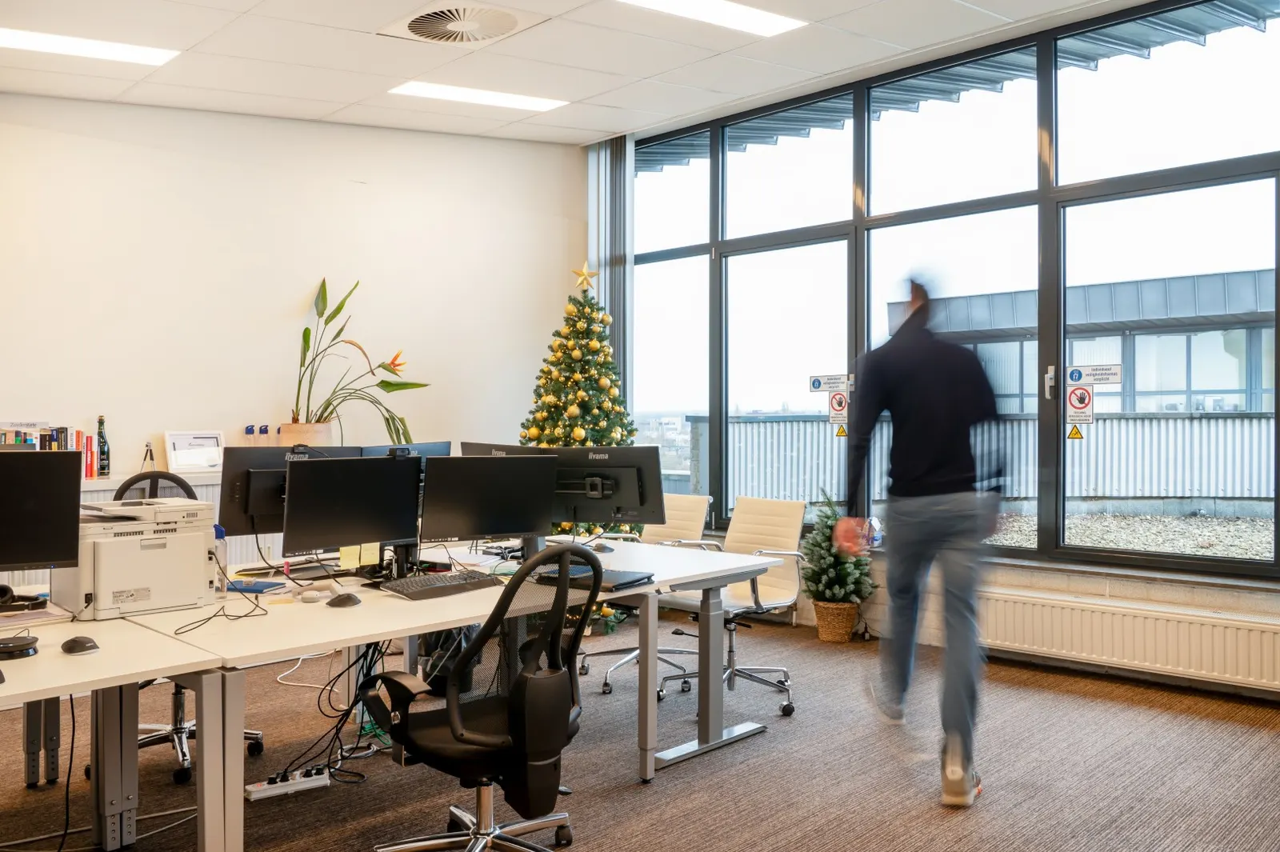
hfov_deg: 62.0
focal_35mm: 30
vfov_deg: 43.6
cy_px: 426
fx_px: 1066
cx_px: 640
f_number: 14
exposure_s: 1/3
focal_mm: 30
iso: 100
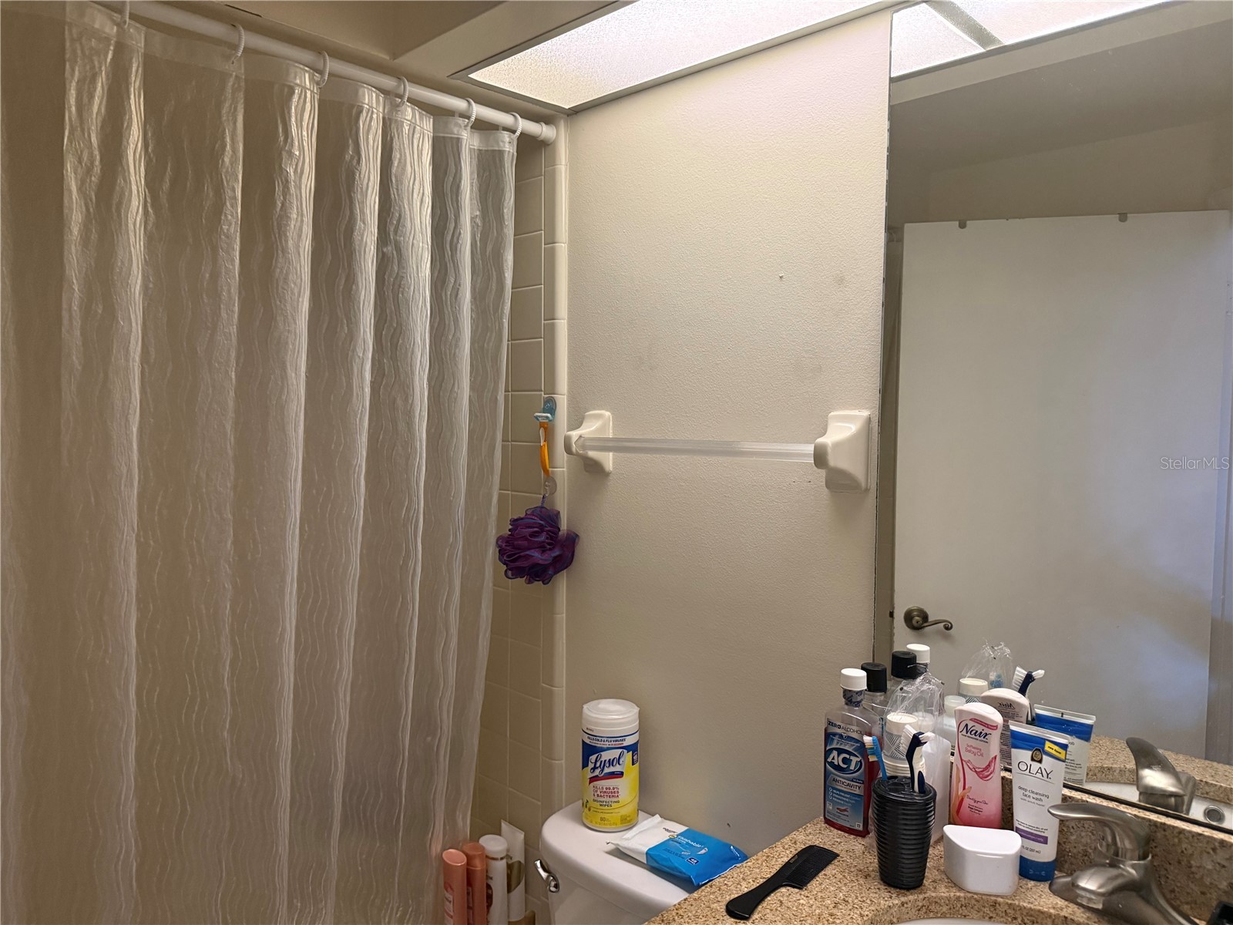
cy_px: 462
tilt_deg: -2.9
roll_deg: -0.7
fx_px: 855
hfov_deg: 71.6
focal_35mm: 24
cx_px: 616
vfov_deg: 56.8
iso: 640
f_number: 1.78
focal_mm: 6.76
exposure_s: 1/40
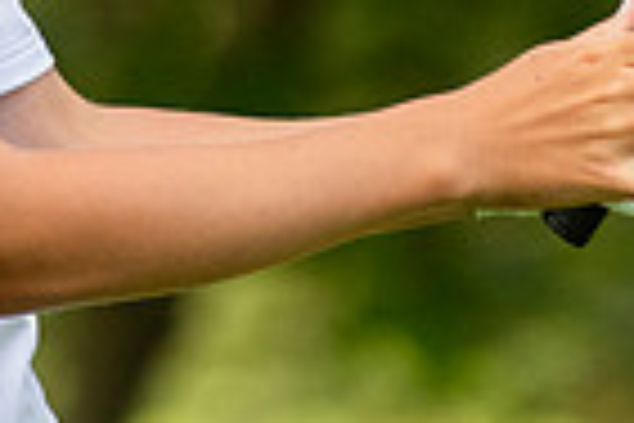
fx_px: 44447
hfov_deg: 0.8
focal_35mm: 2524
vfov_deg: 0.5
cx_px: 292
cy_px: -425
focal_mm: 410
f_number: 5.6
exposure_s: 1/1250
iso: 1250
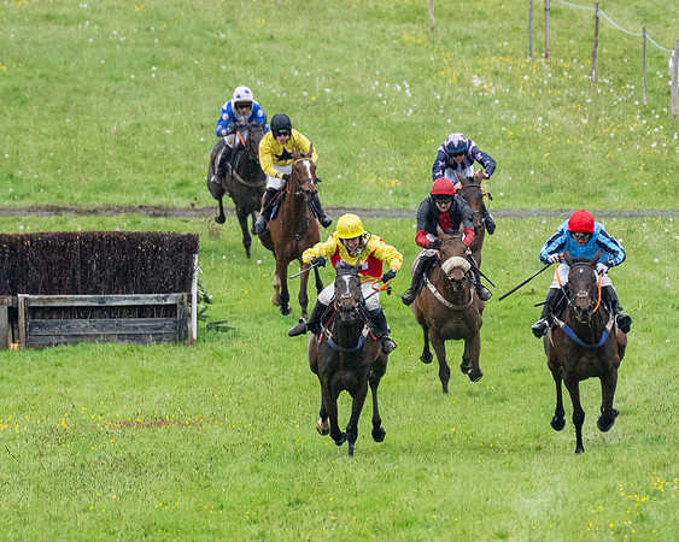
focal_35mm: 884
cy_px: 354
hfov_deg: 2.2
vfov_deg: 1.8
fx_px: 17758
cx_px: 393
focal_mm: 280
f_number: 4
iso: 1000
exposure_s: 1/1250
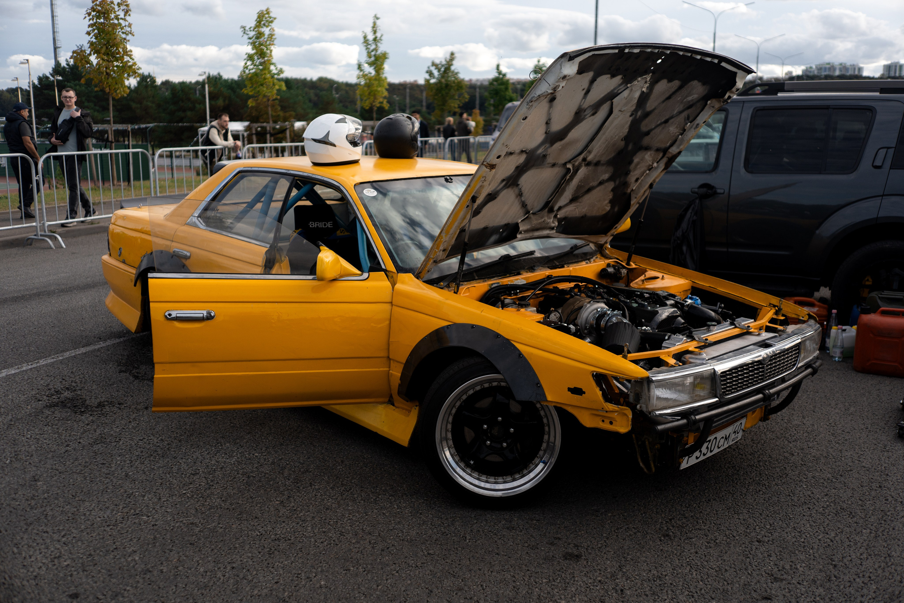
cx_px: 452
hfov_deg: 54.4
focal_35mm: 35
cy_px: 302
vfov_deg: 37.9
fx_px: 879
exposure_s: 1/1600
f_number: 2.5
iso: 100
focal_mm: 35
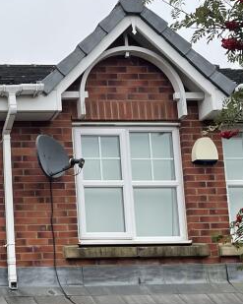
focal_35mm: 84
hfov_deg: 16.0
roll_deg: +1.7
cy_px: 365
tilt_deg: +7.1
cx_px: -167
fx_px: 756
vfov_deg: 21.2
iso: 32
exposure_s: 1/509
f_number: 1.6
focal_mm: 4.2
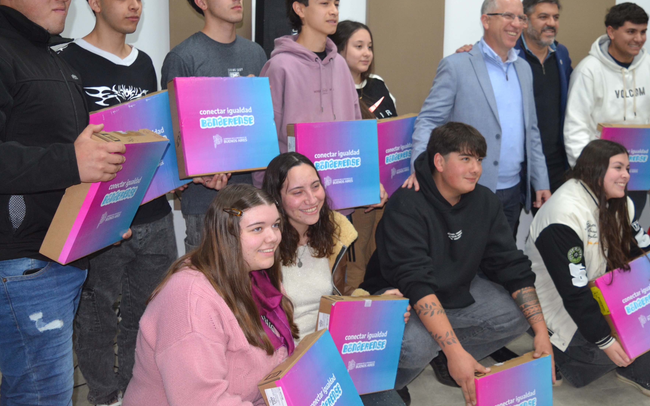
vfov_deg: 35.2
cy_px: 158
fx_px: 638
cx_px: 386
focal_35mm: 36
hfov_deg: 53.7
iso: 640
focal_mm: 18
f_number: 3.5
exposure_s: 1/60
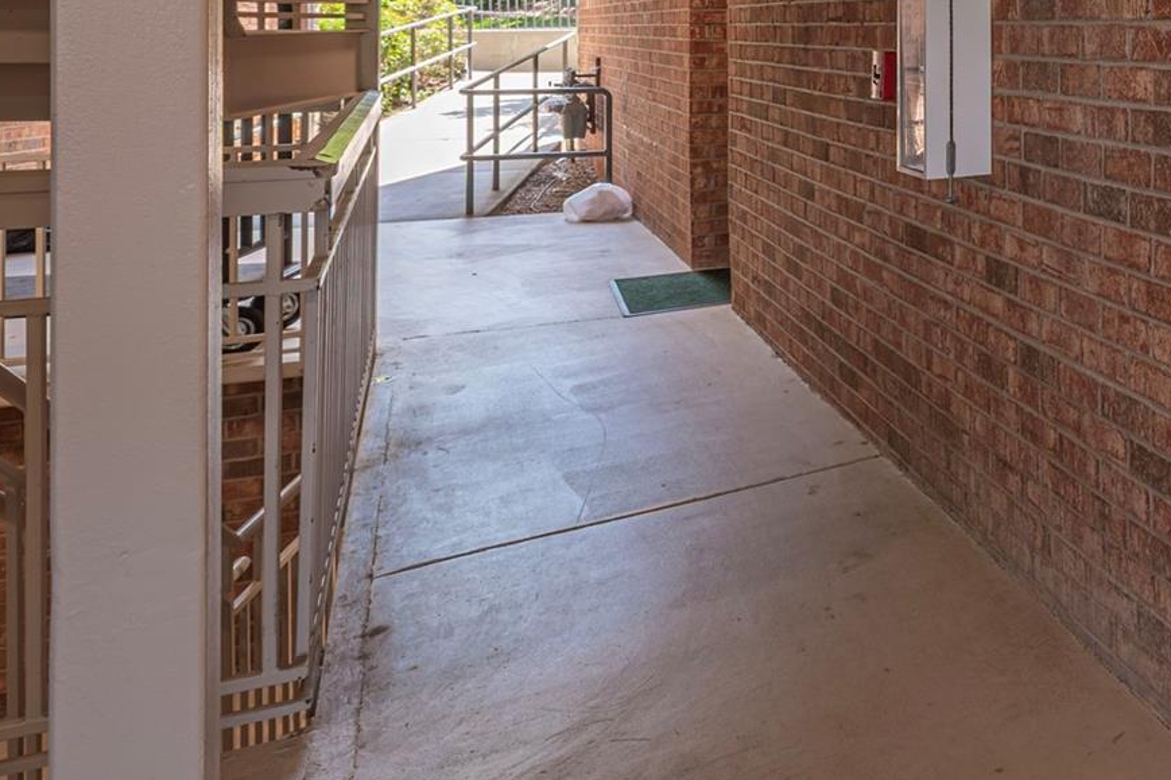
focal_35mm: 33
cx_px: 1362
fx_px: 1073
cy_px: 24
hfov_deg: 41.7
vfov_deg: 36.5
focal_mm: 14
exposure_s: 1/100
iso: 320
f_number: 8
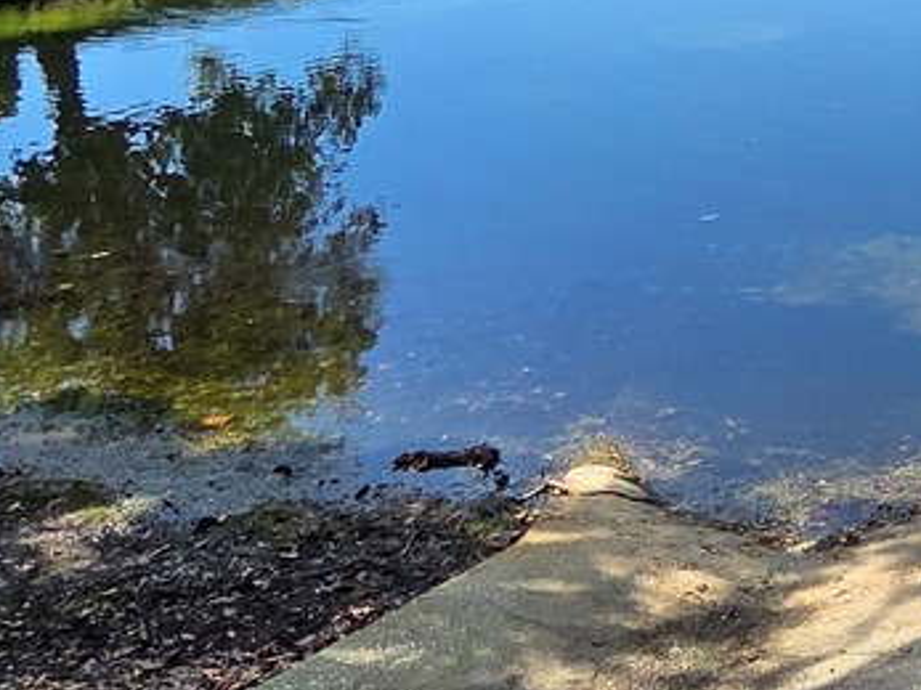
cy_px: -159
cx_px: 1080
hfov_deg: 28.4
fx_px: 1596
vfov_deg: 22.3
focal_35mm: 60
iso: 50
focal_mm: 2.2
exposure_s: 1/1441
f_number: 2.2
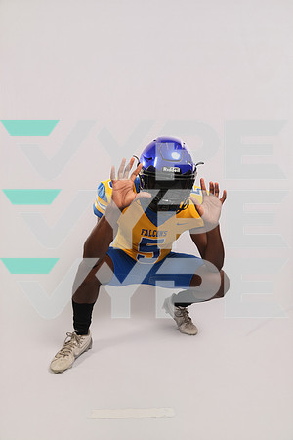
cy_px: 220
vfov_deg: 73.7
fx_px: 293
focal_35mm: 24
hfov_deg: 53.1
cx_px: 146
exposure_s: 1/100
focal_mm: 24
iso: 200
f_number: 7.1
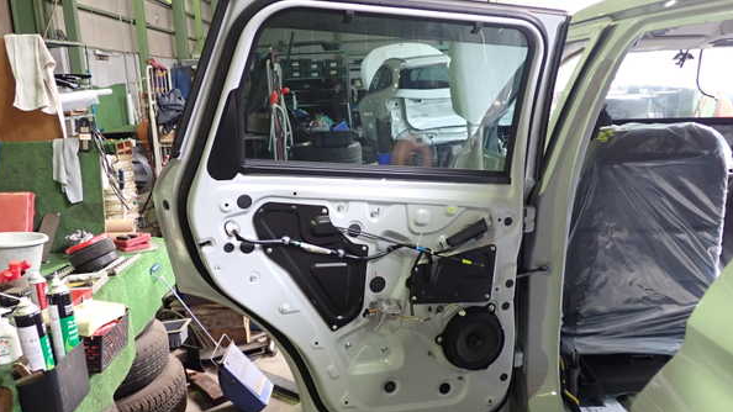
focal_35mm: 33
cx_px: 364
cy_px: 218
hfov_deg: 59.5
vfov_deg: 35.6
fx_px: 641
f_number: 2.3
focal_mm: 5.4
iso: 250
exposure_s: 1/30
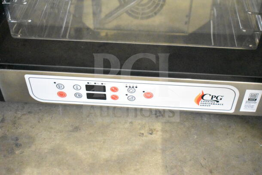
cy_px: 88
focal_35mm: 51
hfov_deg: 38.9
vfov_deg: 26.5
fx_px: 371
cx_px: 131
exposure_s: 1/50
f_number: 4.5
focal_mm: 34
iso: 22800
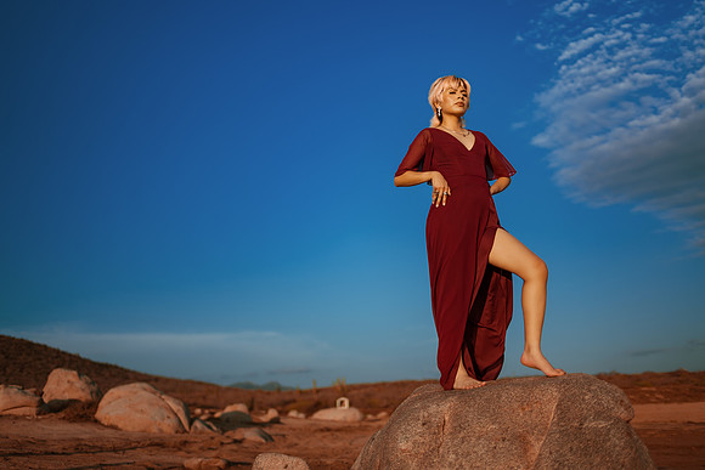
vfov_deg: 37.9
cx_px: 352
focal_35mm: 35
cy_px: 235
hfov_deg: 54.4
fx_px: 686
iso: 100
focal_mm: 35
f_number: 1.4
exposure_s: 1/8000
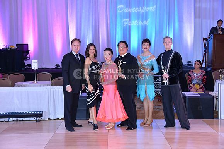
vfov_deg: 26.9
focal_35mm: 50
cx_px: 112
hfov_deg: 39.6
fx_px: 311
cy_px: 74
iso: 2000
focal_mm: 50
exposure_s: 1/250
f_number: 4.5
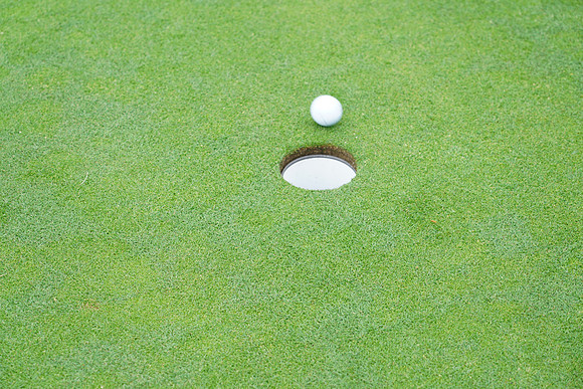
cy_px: 194
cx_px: 292
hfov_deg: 19.5
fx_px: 1701
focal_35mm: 105
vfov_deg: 13.0
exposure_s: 1/100
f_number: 5.6
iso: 125
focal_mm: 105
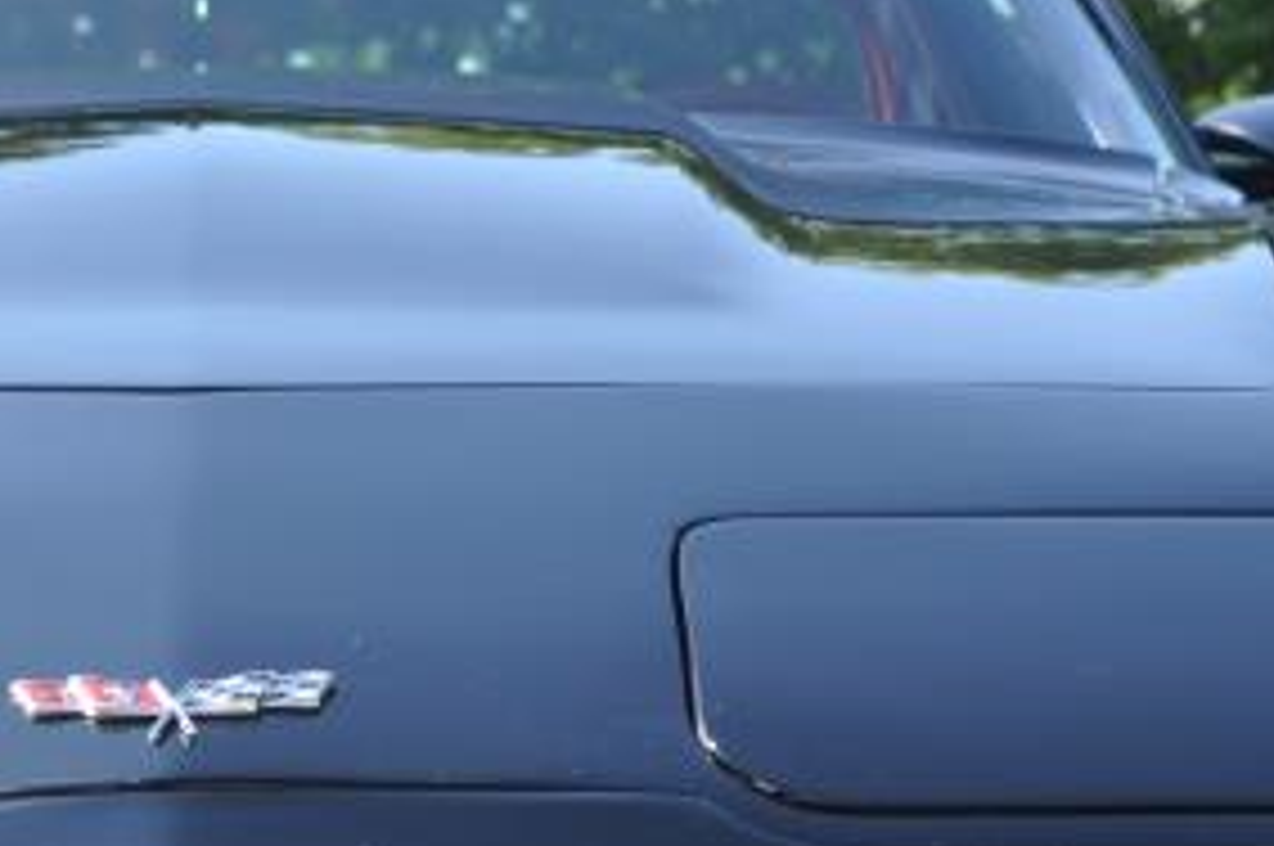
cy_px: 932
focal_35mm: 217
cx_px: 212
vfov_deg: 6.3
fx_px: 7670
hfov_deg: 9.5
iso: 200
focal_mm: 40
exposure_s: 1/200
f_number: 7.1
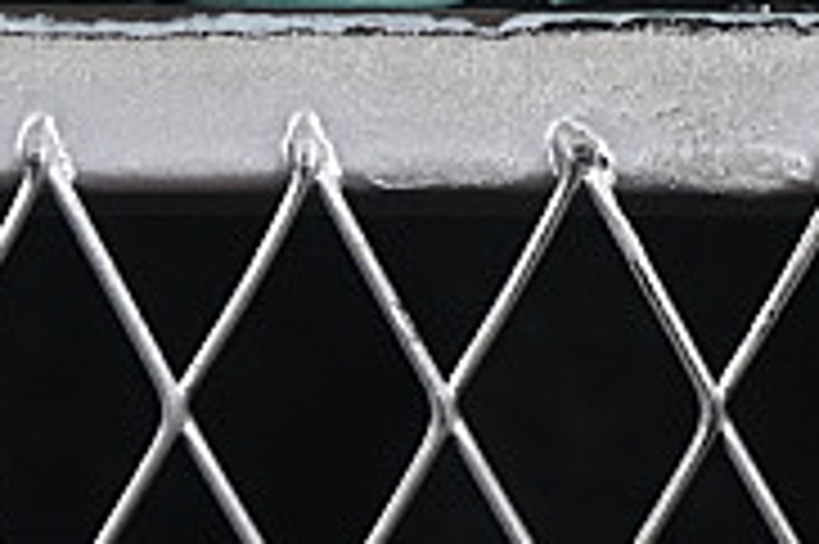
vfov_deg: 3.0
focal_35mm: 445
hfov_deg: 4.6
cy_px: -998
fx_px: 10114
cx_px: 1184
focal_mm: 50
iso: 160
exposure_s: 1/80
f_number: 7.1
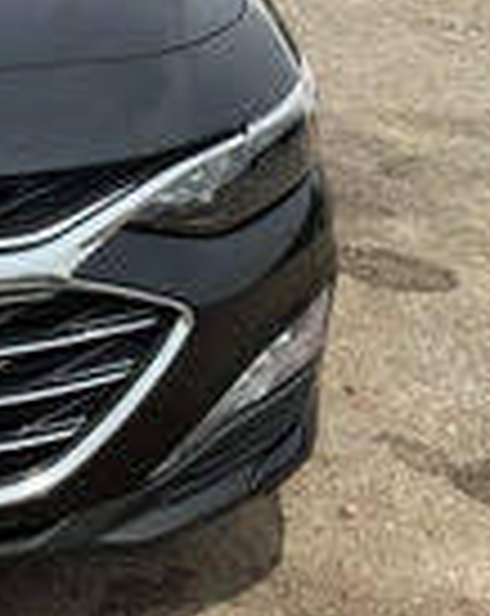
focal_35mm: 80
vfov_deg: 23.6
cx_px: -234
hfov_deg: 17.3
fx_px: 1455
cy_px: 126
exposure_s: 1/1451
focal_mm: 3
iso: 25
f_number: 1.8
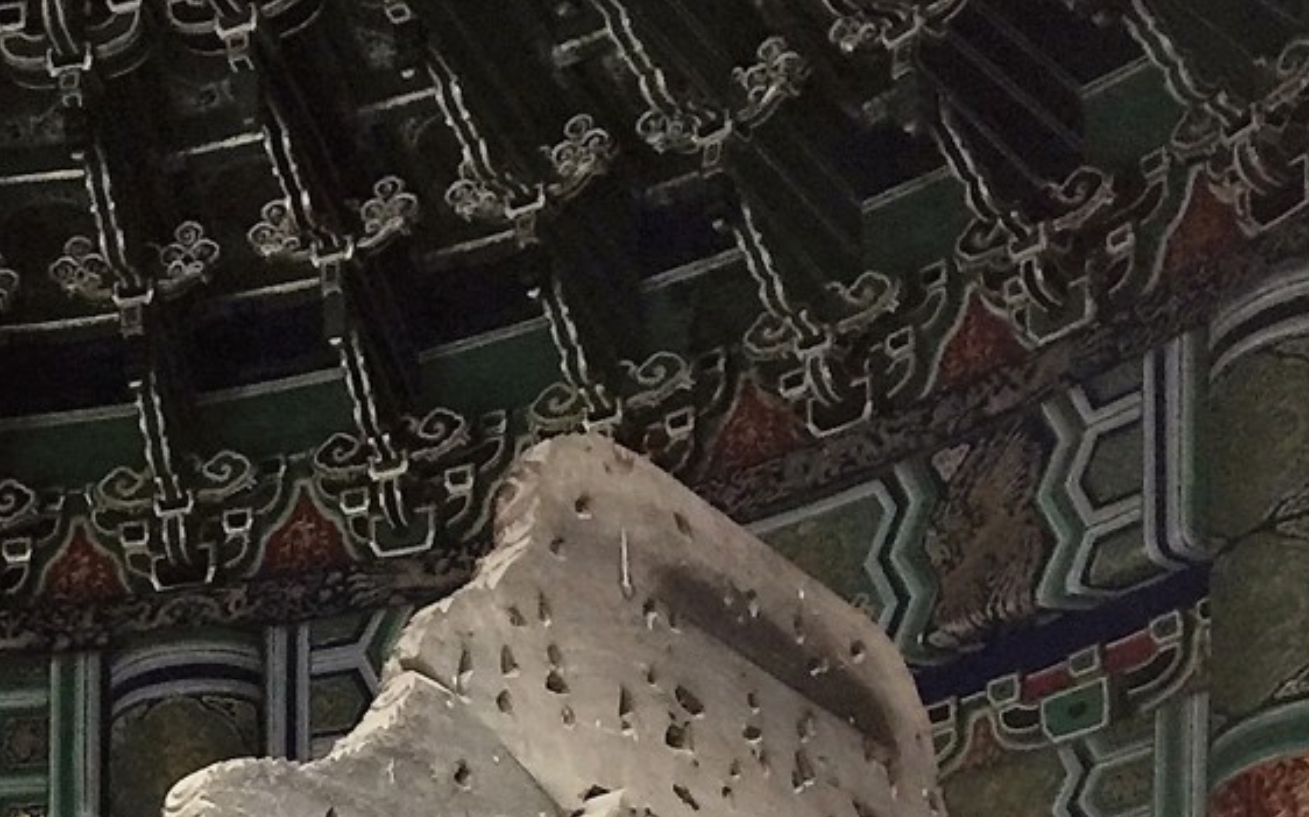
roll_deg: -0.3
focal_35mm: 105
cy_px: 2060
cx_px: -75
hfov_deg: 19.1
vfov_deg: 10.5
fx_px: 3745
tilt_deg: +4.3
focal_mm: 4.15
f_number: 2.2
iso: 80
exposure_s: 1/33
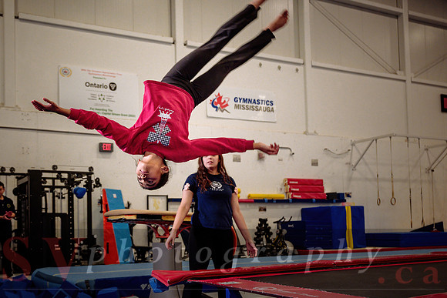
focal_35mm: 42
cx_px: 147
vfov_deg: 31.9
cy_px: 200
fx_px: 517
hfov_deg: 46.0
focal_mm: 31
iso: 1600
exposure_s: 1/400
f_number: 3.5
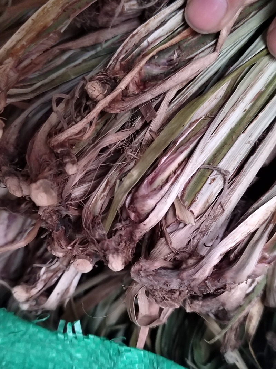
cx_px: 138
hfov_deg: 31.5
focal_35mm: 46
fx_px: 489
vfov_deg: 41.2
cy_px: 184
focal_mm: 5.52
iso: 5360
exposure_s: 1/20
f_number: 1.9
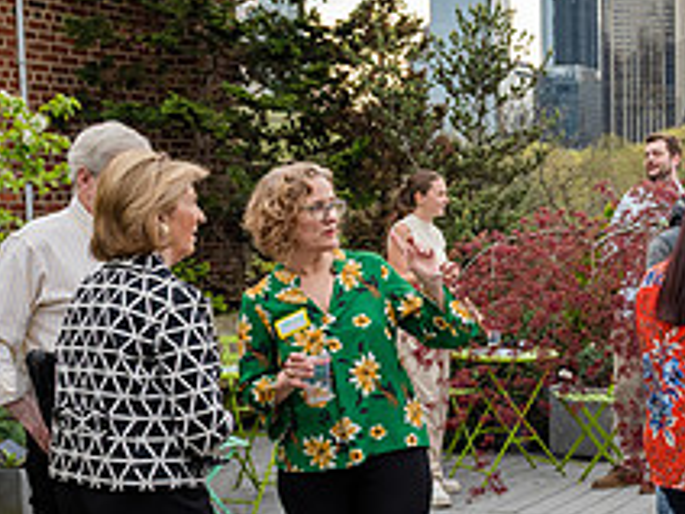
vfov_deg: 20.0
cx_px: 656
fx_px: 1445
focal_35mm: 73
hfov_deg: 25.6
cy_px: 381
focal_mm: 24
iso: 400
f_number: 4
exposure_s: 1/800
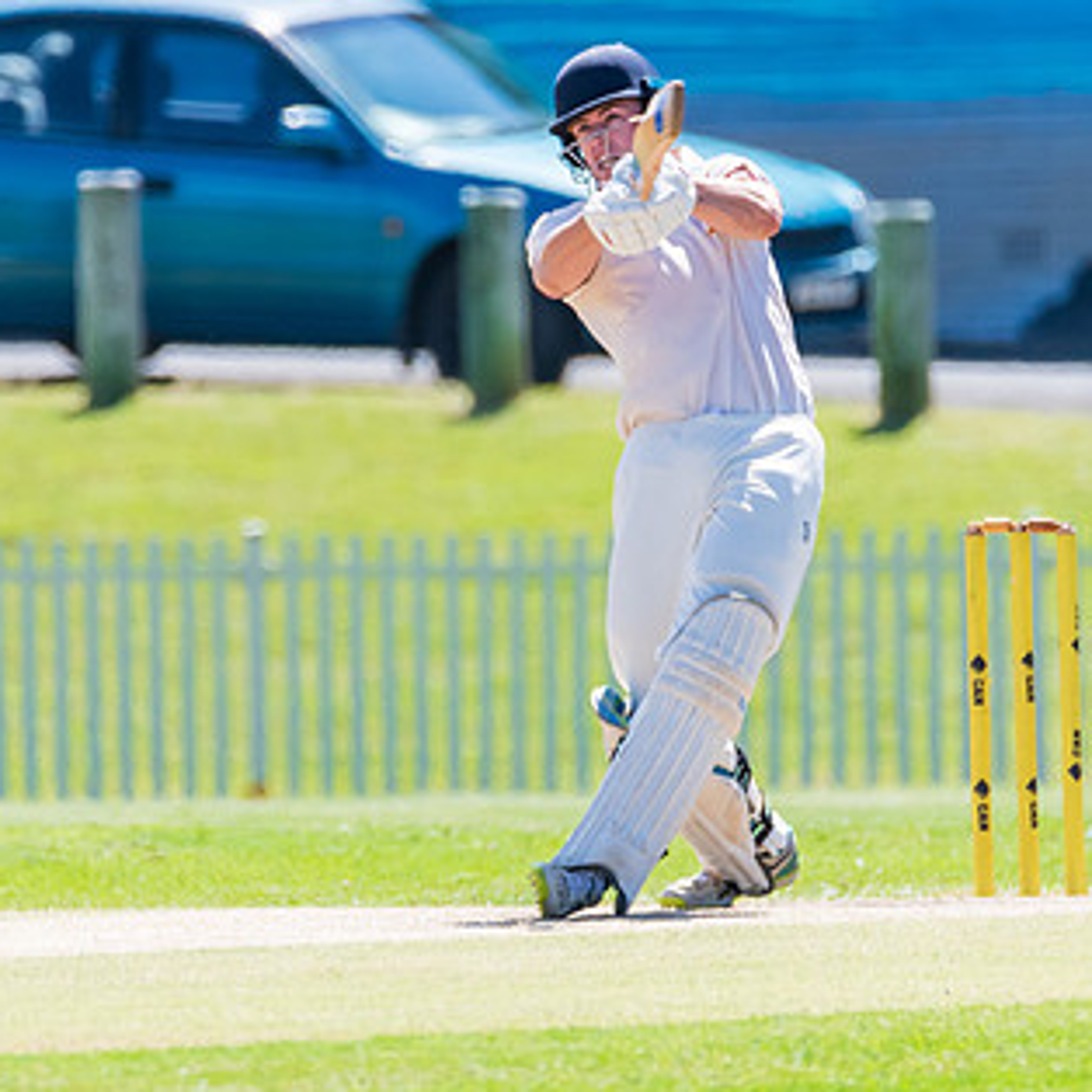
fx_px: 45434
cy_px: 505
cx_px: 500
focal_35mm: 1273
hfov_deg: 1.4
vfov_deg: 1.4
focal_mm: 600
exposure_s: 1/2000
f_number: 6.3
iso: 640
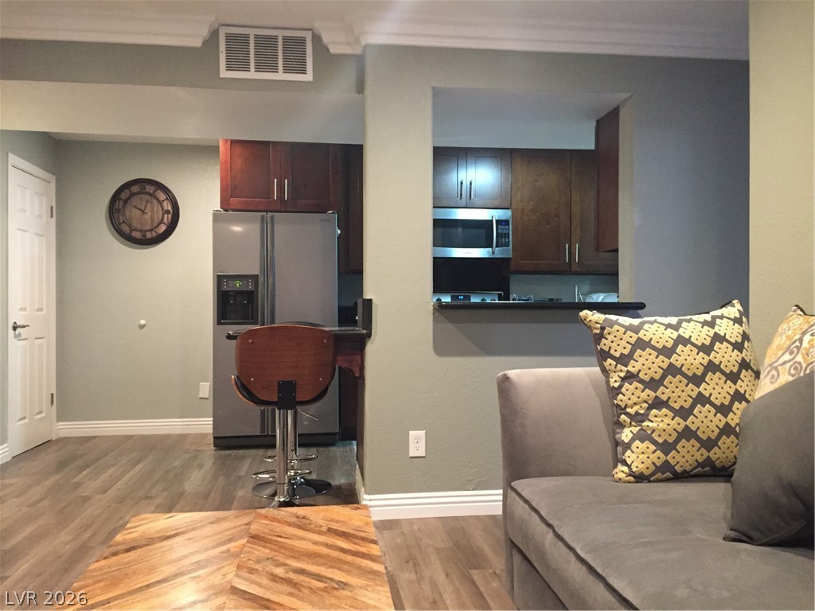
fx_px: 683
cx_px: 408
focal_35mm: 29
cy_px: 306
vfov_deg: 48.2
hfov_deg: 61.7
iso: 250
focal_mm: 4.15
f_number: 2.2
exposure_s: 1/15
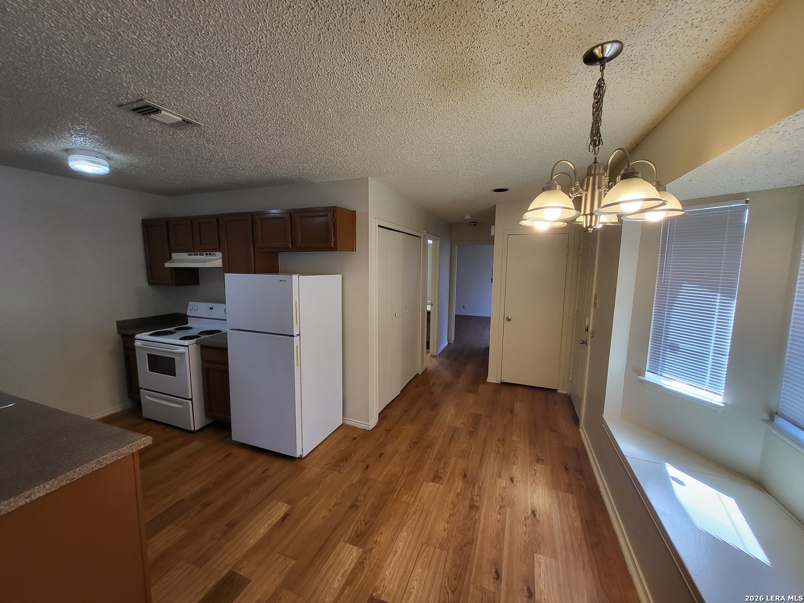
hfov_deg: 106.2
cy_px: 302
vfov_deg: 89.9
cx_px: 402
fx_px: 302
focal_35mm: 13
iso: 80
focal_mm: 1.74
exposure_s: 1/60
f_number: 2.2
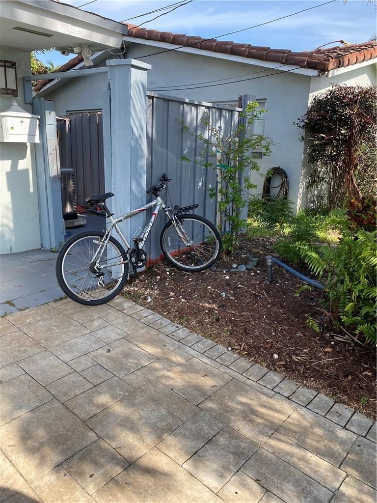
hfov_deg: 53.1
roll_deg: -2.3
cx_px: 188
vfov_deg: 67.3
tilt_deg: -15.3
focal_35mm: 26
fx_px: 378
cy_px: 252
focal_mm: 4.25
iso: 32
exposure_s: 1/620
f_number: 1.8
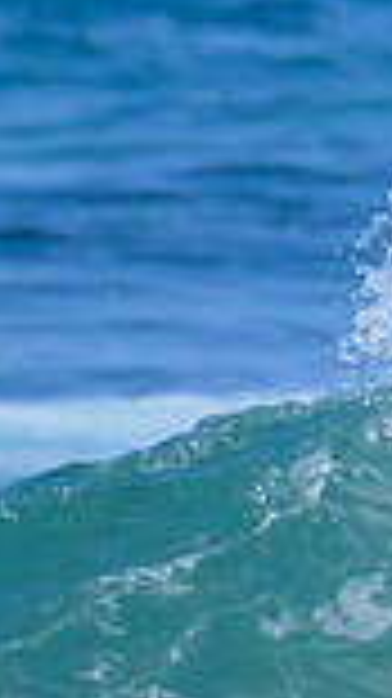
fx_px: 79052
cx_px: 1619
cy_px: 388
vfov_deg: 0.5
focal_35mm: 4271
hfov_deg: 0.3
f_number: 11
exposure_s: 1/2000
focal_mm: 800
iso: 640
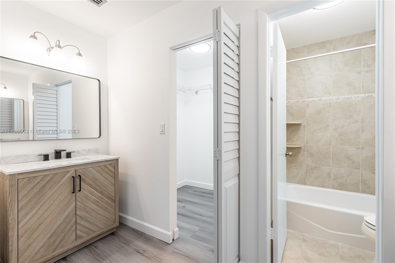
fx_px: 176
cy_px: 132
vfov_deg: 73.7
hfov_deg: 96.7
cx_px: 198
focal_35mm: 16
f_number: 8
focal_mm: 16
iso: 200
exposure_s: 1/20
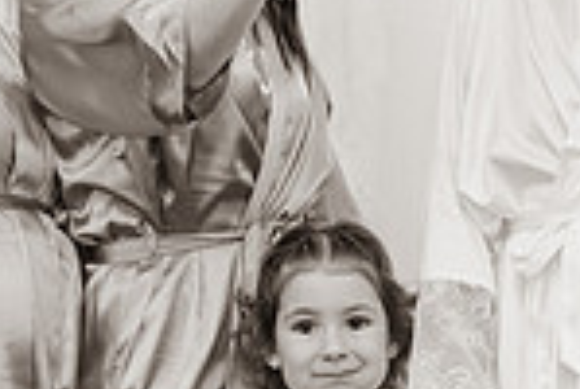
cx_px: 433
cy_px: 113
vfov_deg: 9.5
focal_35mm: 145
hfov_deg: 14.1
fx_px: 2341
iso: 400
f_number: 1.2
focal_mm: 35
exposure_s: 1/125
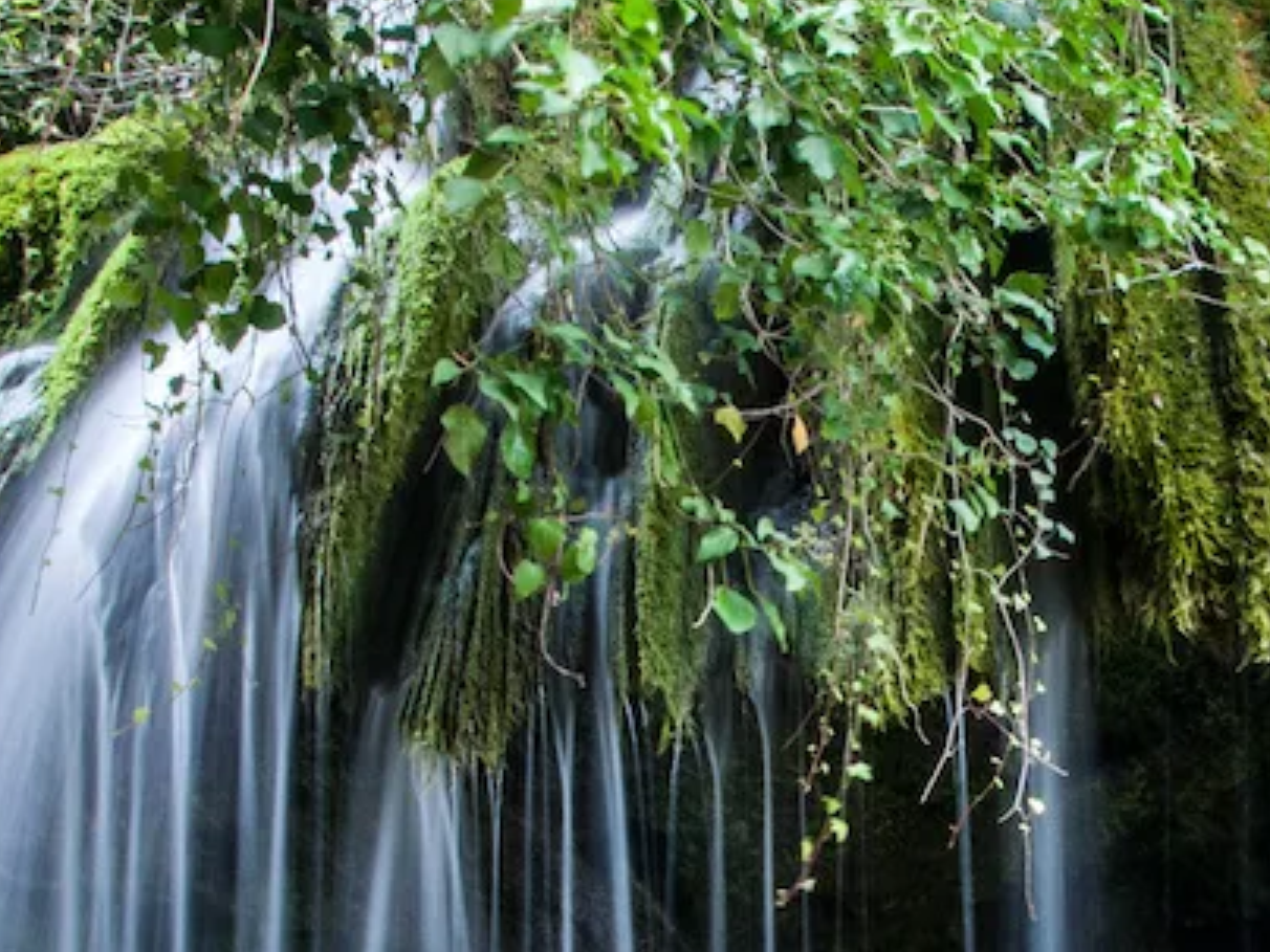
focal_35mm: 77
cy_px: 800
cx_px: 934
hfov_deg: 25.1
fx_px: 2825
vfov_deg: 18.9
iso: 100
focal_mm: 18
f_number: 22
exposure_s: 2
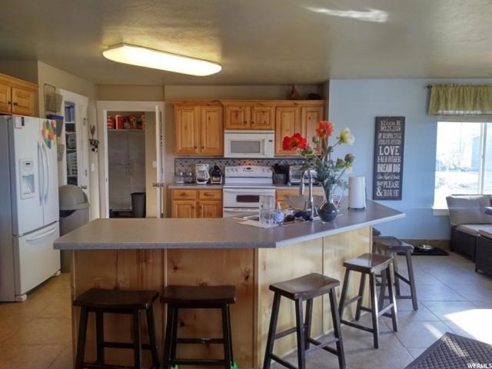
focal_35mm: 27
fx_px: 384
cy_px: 184
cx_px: 246
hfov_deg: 65.3
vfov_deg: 51.4
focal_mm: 4.75
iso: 106
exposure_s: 1/120
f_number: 2.2
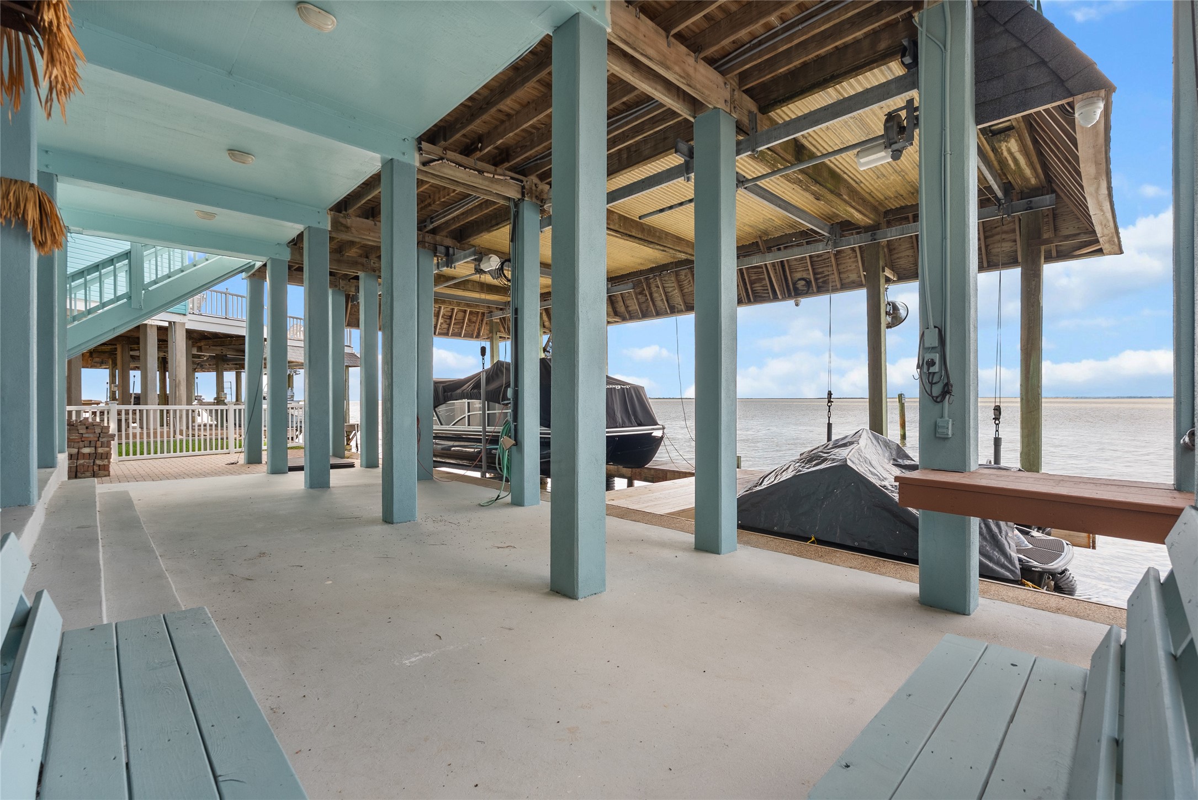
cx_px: 599
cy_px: 400
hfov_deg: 96.7
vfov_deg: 73.8
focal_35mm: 16
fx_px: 533
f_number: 8
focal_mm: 16
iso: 1000
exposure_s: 1/30
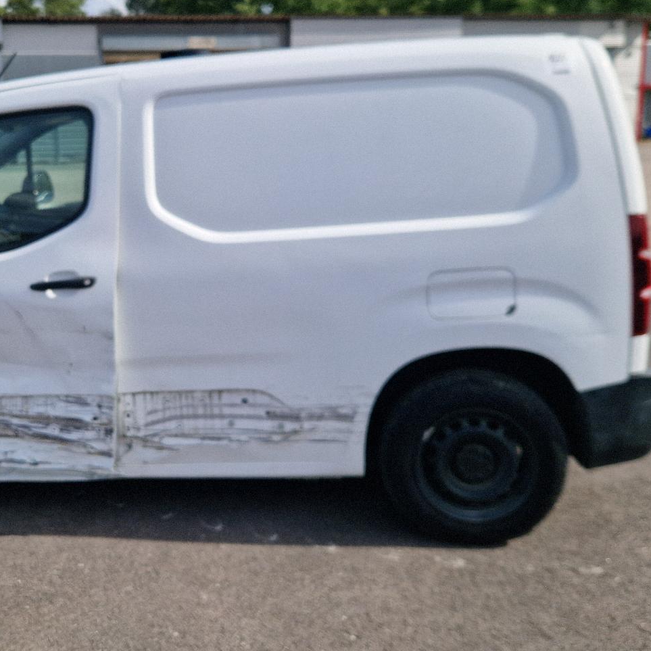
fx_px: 809
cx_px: 174
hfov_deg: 42.7
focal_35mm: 38
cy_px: 296
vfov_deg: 43.8
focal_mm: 5.4
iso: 50
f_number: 1.8
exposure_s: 1/2000
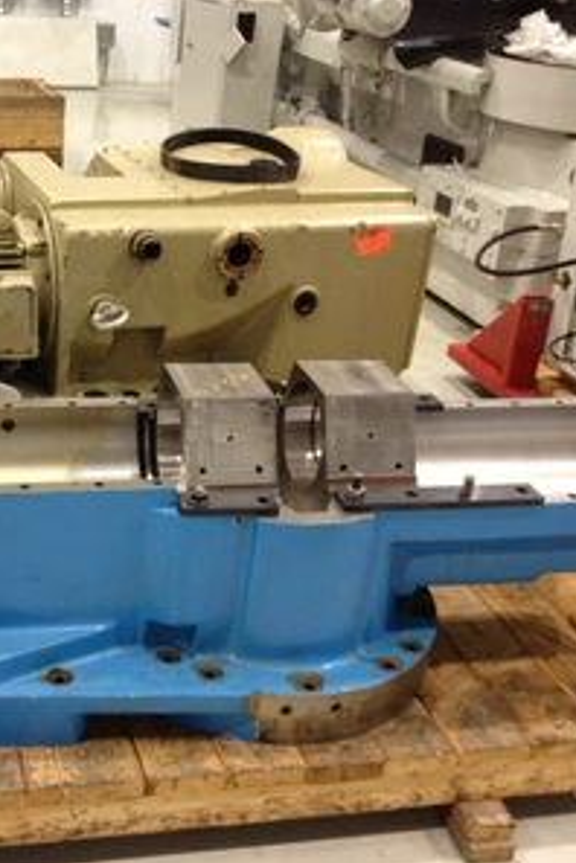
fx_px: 1176
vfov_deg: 40.3
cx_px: 64
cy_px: 433
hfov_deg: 26.6
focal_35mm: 49
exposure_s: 1/20
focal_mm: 4.28
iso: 125
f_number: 2.4
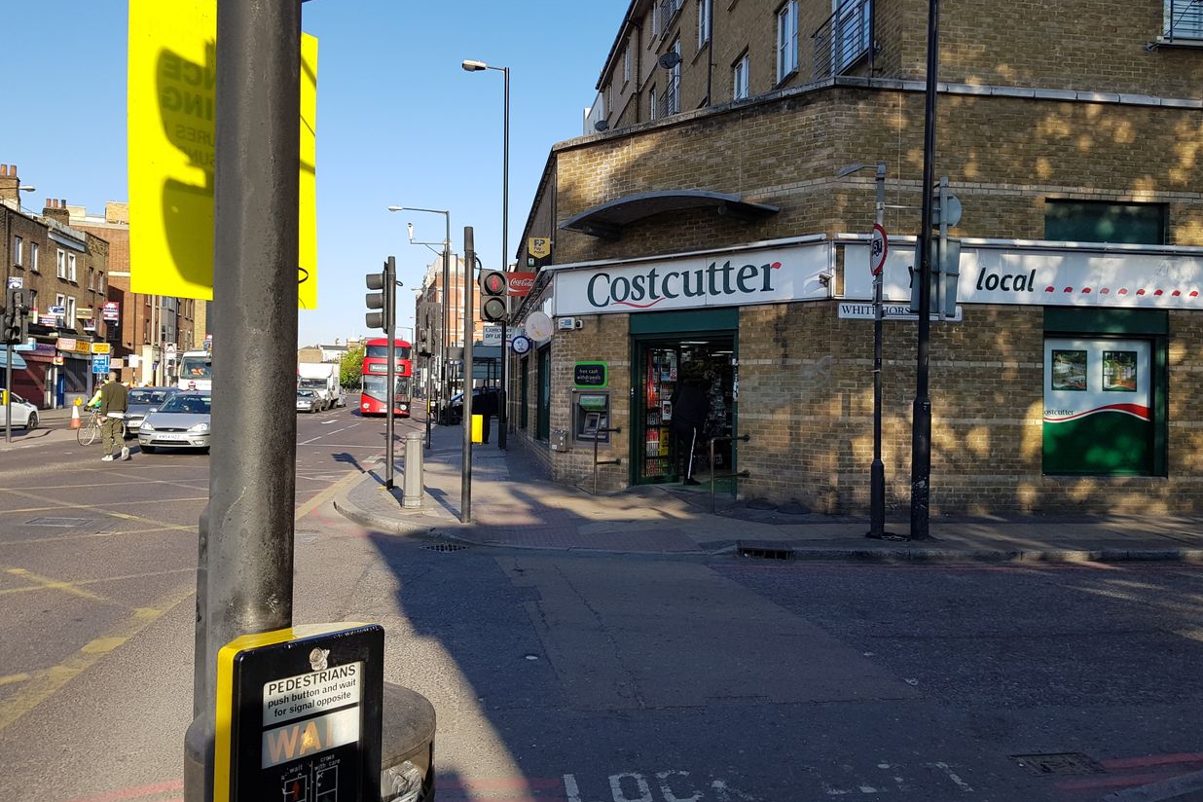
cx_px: 607
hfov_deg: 65.5
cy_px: 378
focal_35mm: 28
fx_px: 936
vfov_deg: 46.4
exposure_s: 1/1200
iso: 40
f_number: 1.7
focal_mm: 4.2
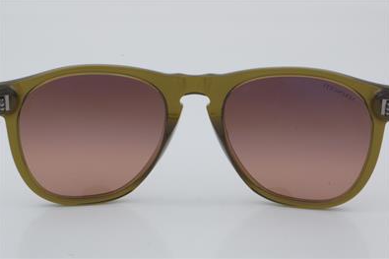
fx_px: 902
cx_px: 195
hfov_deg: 24.3
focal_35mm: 84
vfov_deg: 16.3
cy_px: 129
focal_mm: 55
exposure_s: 1/3
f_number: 32
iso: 100
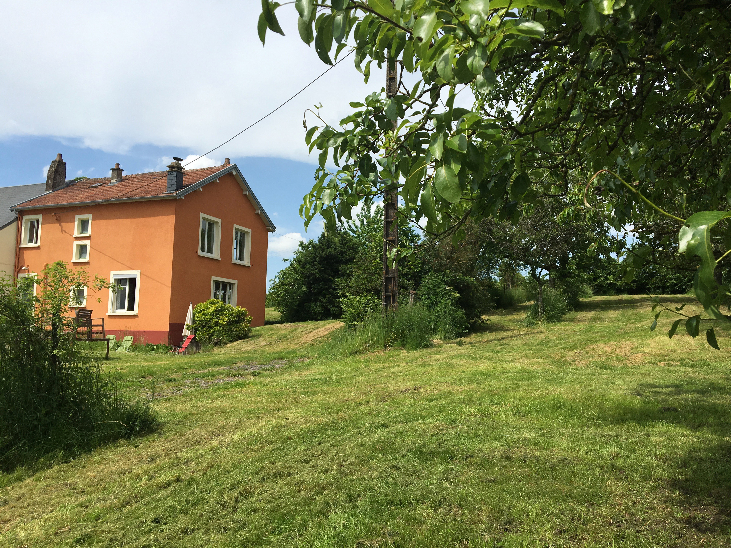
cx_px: 366
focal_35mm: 29
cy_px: 274
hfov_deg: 61.7
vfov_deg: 48.2
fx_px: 612
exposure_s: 1/2564
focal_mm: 4.15
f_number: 2.2
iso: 25
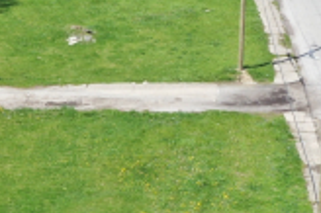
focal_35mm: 128
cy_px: 465
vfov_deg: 9.7
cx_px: 115
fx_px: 1140
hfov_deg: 16.0
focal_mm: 10.26
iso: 100
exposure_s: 1/320
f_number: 5
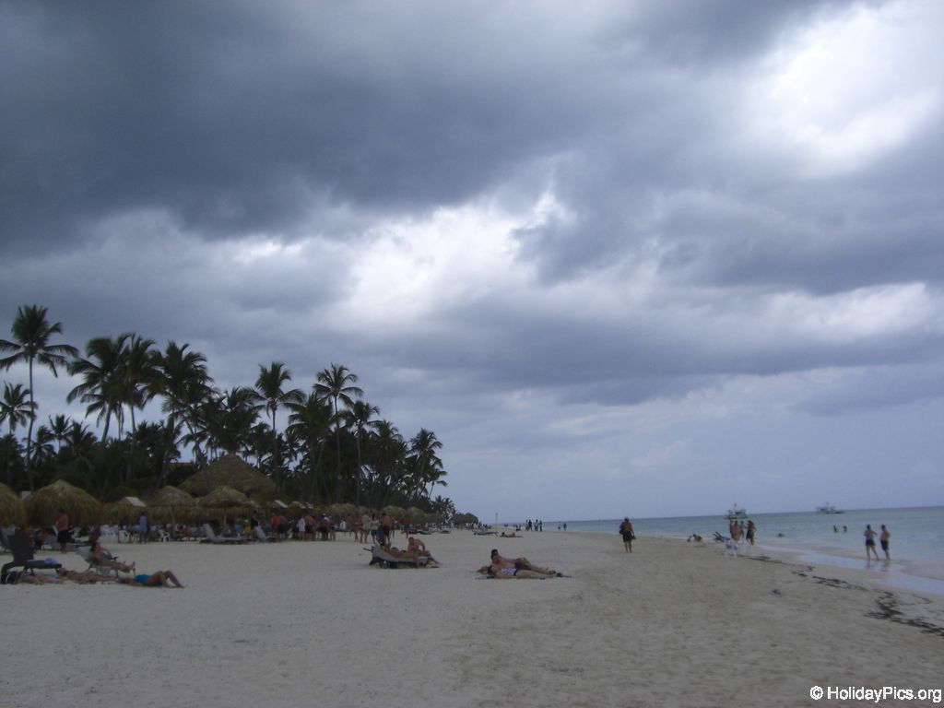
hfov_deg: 49.0
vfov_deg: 37.7
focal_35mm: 38
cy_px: 354
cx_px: 472
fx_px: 1036
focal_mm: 6.2
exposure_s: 1/200
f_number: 8
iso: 64
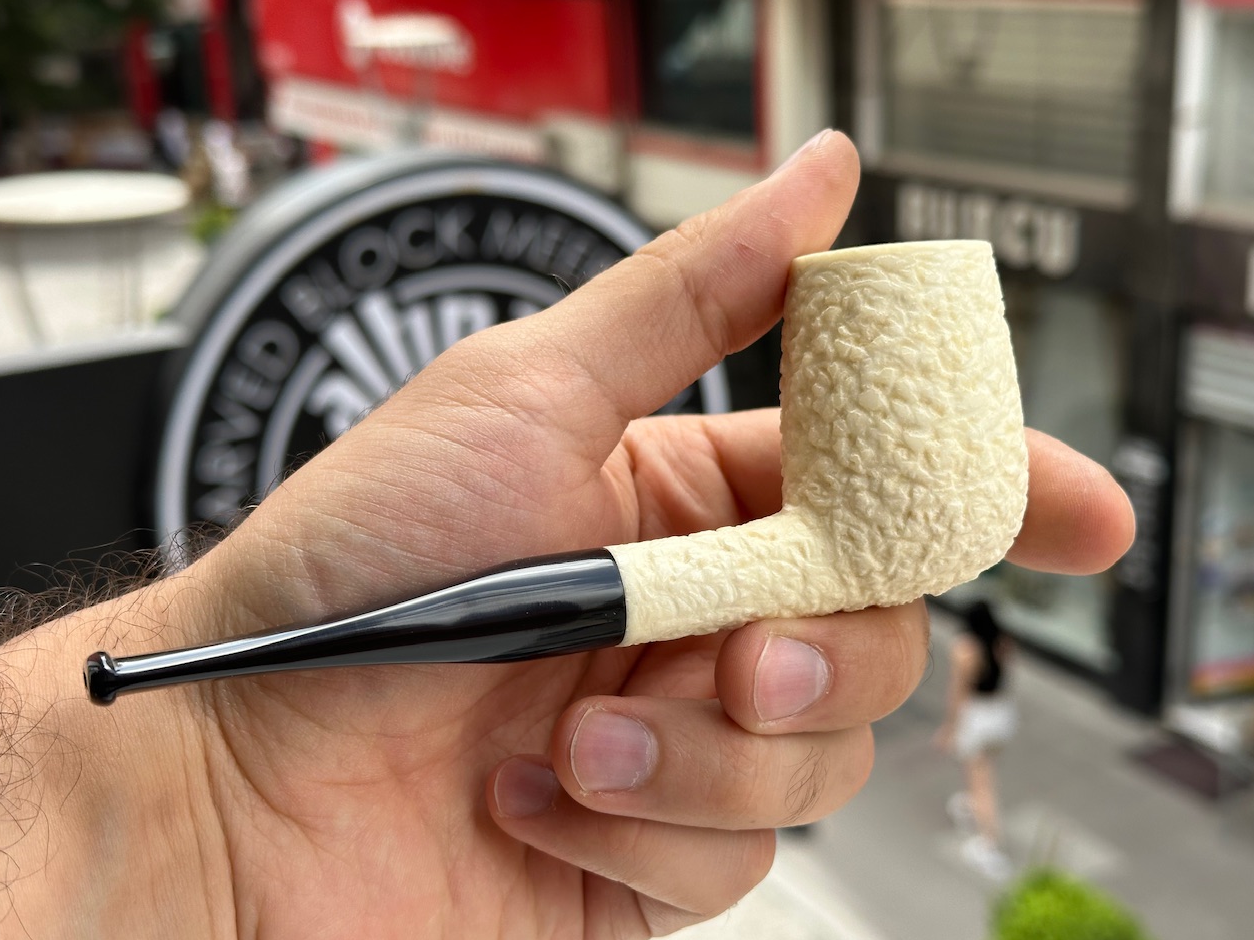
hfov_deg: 38.9
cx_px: 621
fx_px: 1775
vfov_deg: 29.7
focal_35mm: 49
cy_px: 478
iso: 64
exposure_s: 1/1041
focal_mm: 6.86
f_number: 1.78
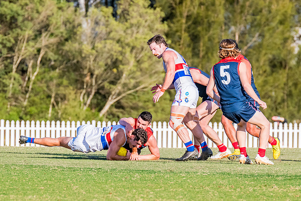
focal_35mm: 690
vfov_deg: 2.0
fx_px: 5767
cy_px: 105
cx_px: 108
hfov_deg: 3.0
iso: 800
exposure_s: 1/1600
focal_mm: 420
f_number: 8
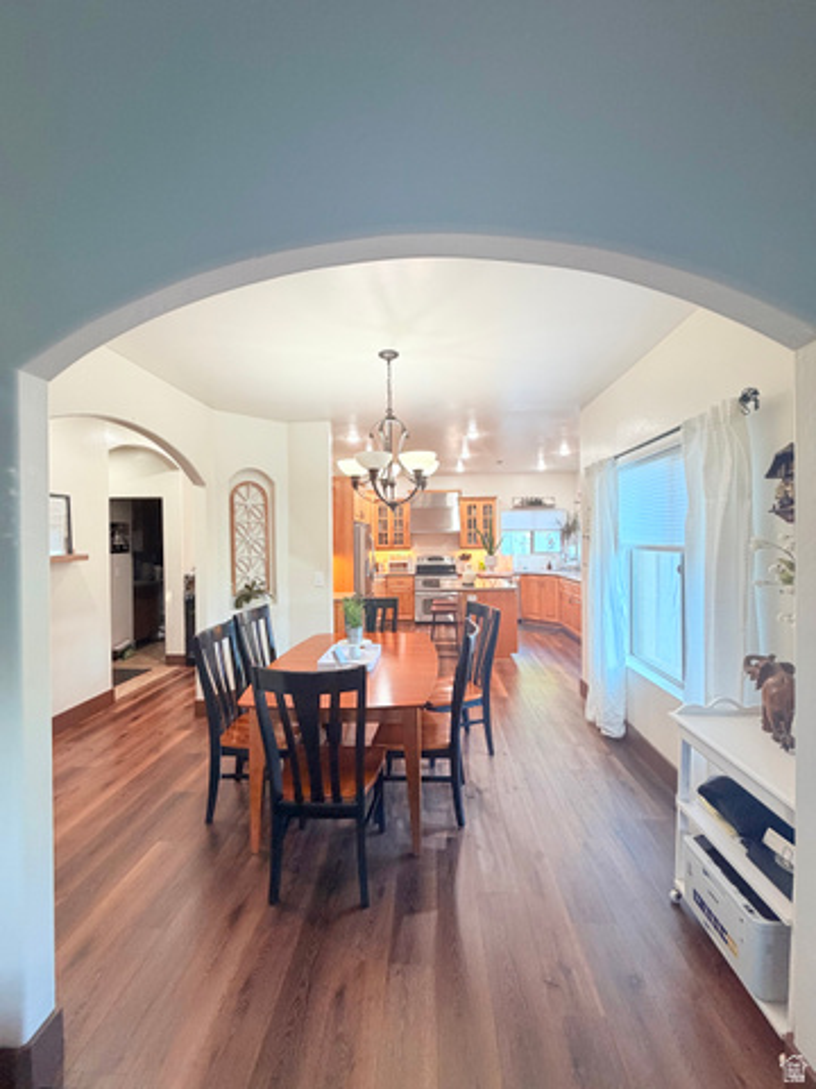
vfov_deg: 102.1
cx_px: 408
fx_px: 440
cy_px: 544
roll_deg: +1.0
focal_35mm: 14
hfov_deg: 85.7
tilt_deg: -0.7
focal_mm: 2.22
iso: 200
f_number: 2.2
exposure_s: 1/60
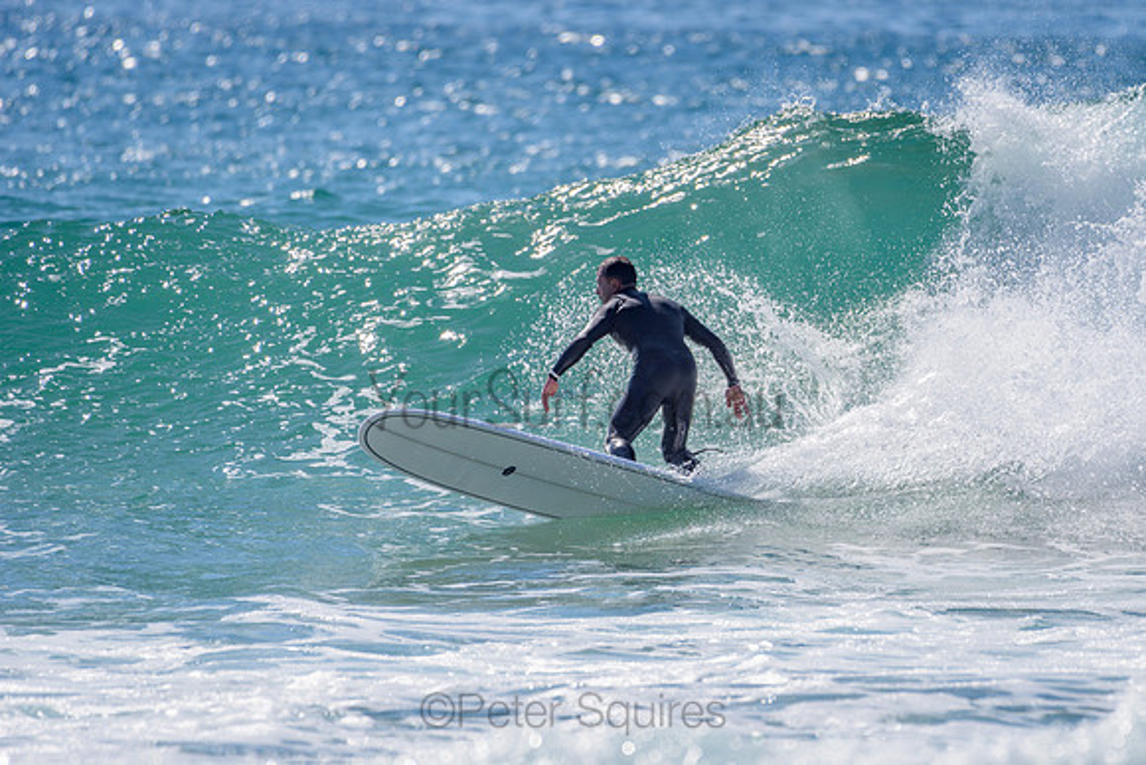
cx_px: 703
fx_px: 19524
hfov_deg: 3.4
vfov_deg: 2.2
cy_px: 425
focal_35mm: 613
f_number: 5.6
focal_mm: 500
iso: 80
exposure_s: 1/2000
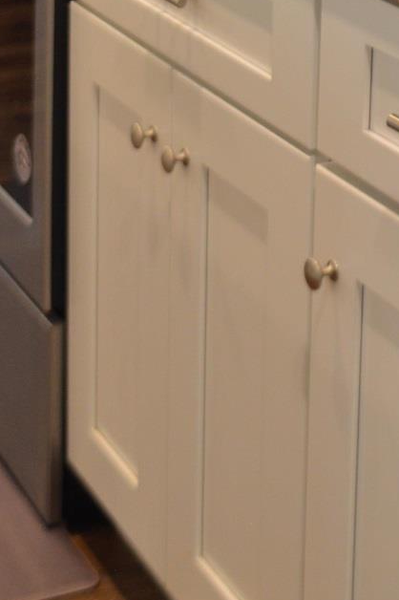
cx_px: 273
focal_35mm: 99
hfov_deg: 13.8
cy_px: -242
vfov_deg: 18.7
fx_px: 1648
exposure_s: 1/25
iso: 400
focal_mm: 18
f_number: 3.5
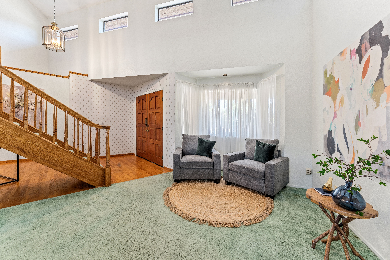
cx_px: 195
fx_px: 152
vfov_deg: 81.2
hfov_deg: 104.3
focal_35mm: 14
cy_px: 130
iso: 320
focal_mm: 14
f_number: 8
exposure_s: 1/2
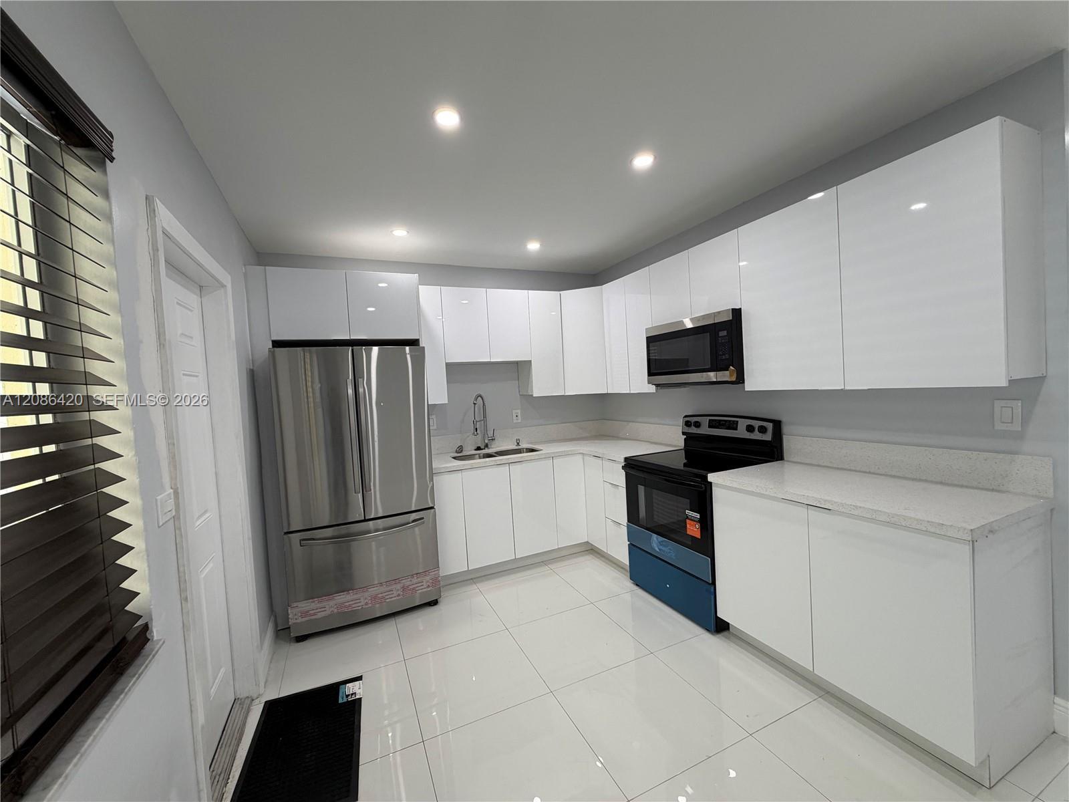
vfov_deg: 85.7
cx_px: 534
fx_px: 432
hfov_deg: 102.1
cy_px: 401
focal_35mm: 14
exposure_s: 1/120
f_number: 2.2
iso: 100
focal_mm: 2.22
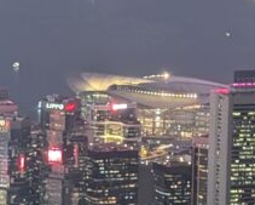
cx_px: -173
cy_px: 86
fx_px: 1752
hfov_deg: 8.1
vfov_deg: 6.7
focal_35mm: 232
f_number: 1.68
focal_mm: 6.9
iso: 399
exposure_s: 1/29
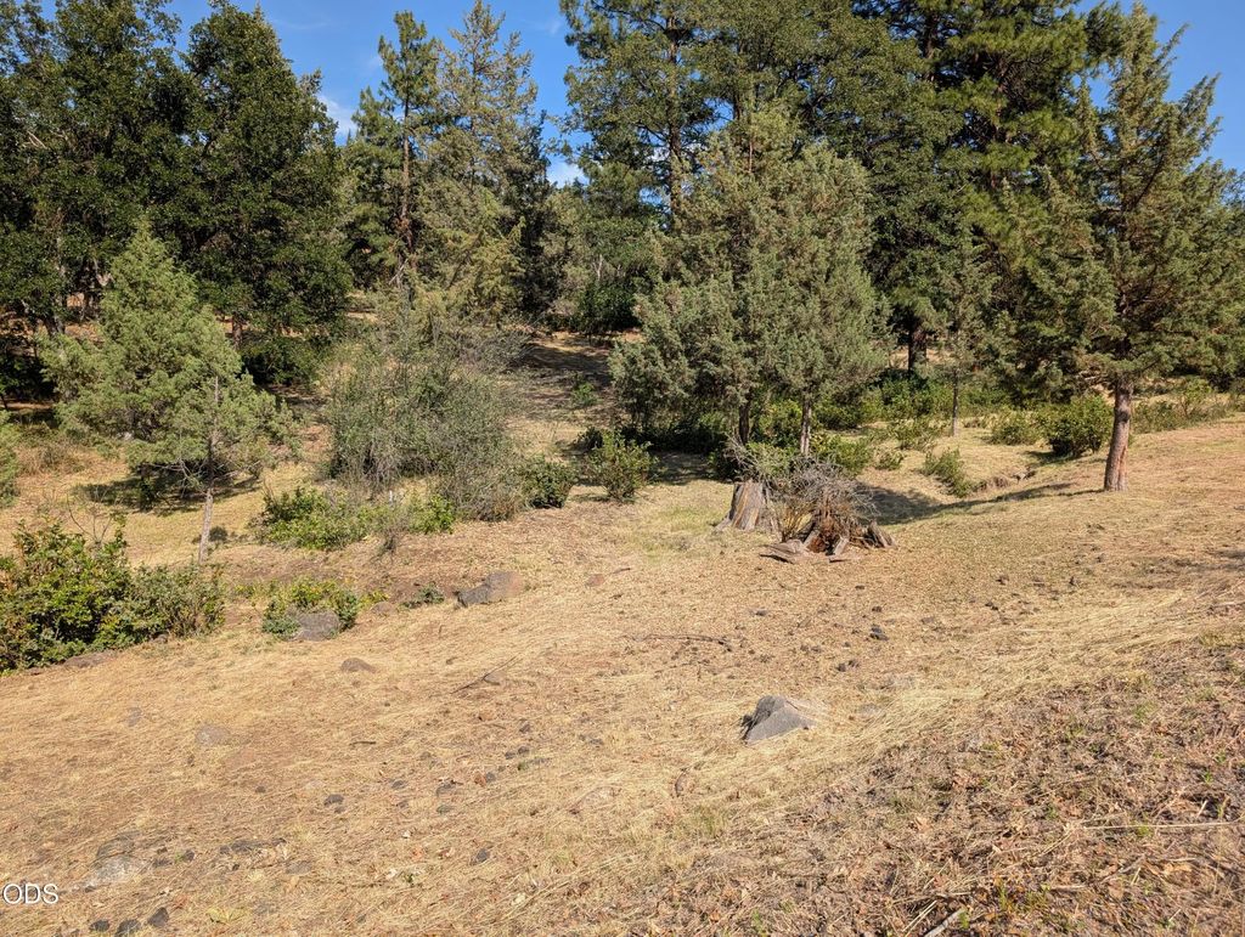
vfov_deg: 56.9
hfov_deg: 71.5
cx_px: 622
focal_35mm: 24
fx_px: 864
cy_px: 468
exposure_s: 1/709
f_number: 1.68
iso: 21
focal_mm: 6.9
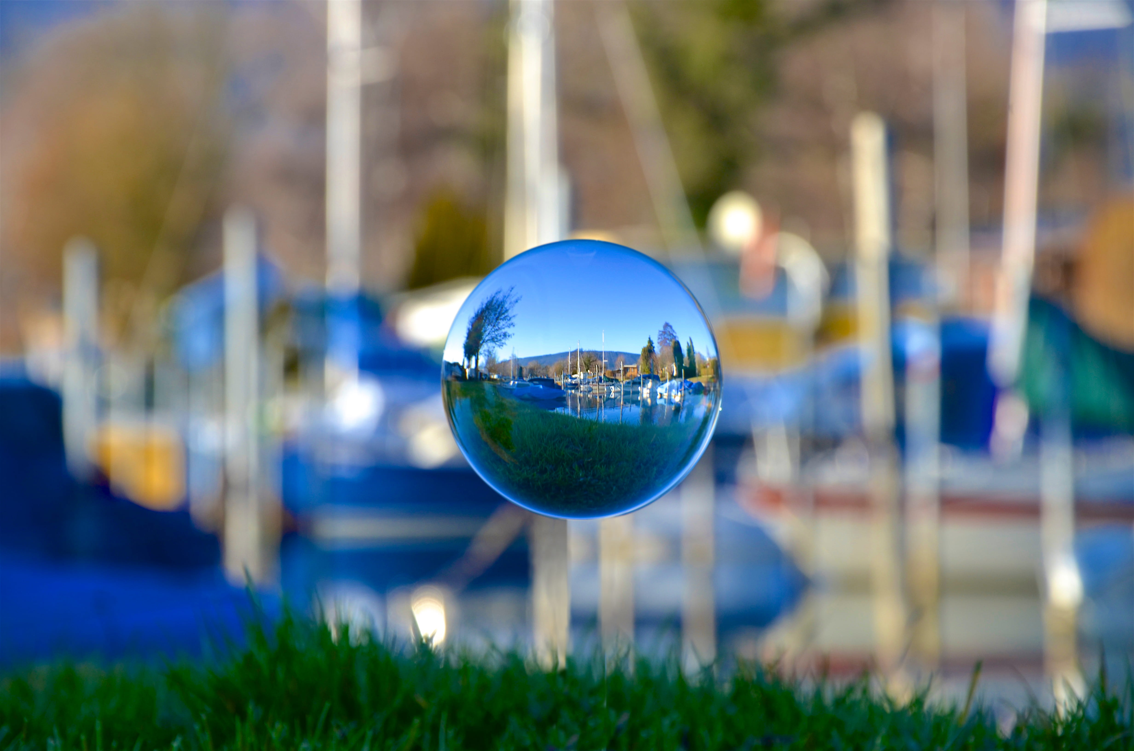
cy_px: 376
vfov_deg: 8.7
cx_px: 567
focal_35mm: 158
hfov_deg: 13.1
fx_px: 4951
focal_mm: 105
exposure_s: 1/250
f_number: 8
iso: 200
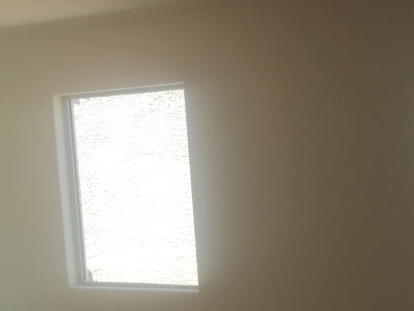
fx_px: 1088
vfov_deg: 16.1
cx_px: 584
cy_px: 262
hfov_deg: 19.3
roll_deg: +2.6
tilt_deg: -4.9
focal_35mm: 91
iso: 25
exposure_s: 1/120
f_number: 2.2
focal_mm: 4.15
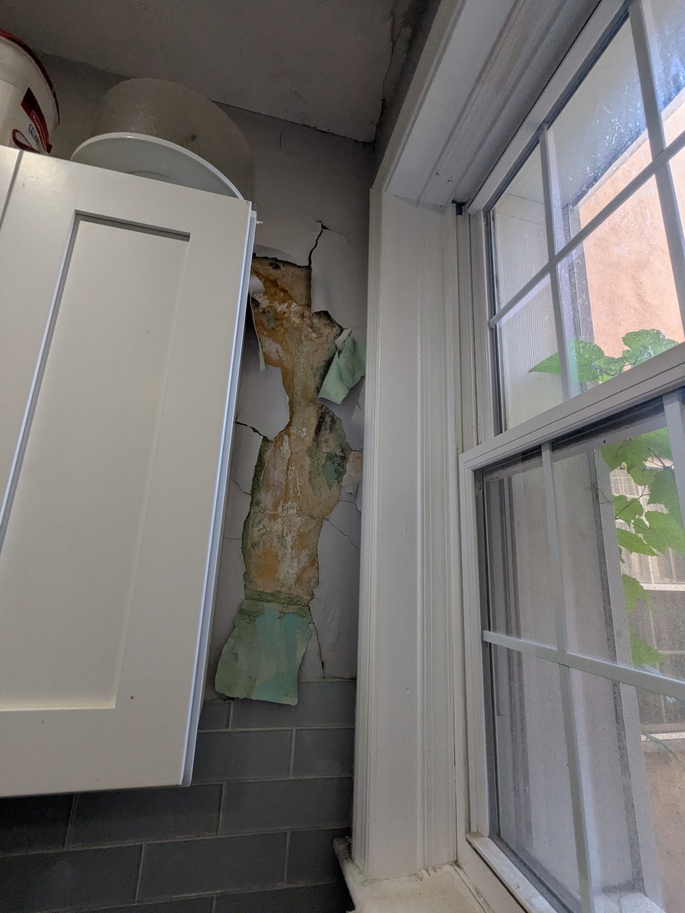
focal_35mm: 16
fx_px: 422
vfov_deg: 94.5
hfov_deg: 78.1
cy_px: 456
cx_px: 342
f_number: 2.2
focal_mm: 2.35
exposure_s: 1/120
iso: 217
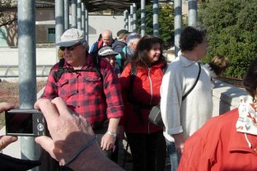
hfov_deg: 24.8
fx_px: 578
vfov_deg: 16.8
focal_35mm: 81
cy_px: 45
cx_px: 189
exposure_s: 1/512
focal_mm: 7.8
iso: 64
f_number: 4.8
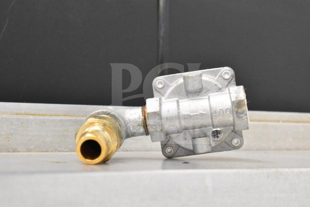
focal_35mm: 82
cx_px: 155
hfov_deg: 24.6
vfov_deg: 16.6
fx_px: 711
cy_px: 104
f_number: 5.6
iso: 5000
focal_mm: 55
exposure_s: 1/100
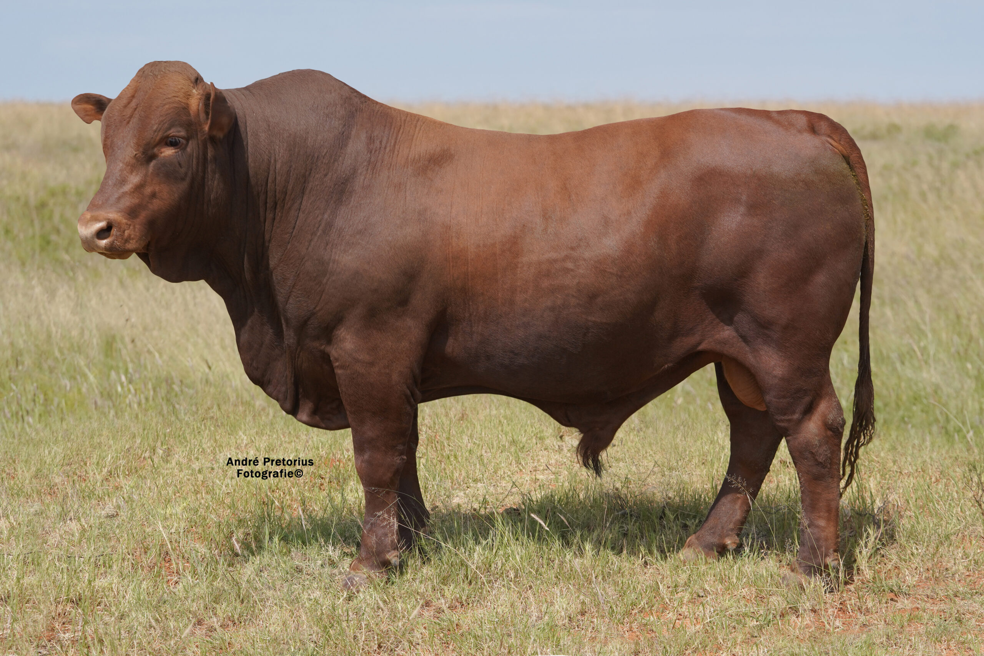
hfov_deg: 27.0
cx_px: 492
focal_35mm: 75
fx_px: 2050
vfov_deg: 18.2
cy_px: 328
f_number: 6.3
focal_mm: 75
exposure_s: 1/1000
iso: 400
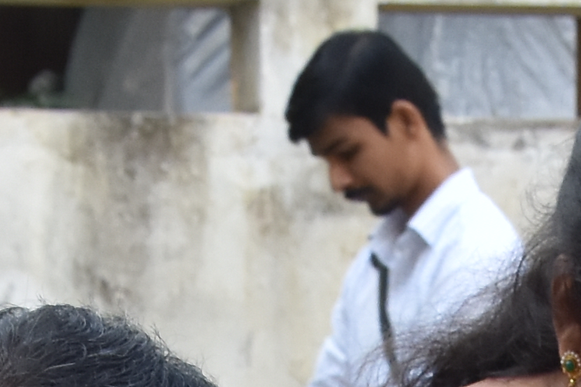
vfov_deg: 4.0
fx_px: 5245
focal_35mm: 325
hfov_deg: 6.3
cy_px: 1343
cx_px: 732
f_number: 8
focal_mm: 30
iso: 640
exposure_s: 1/250
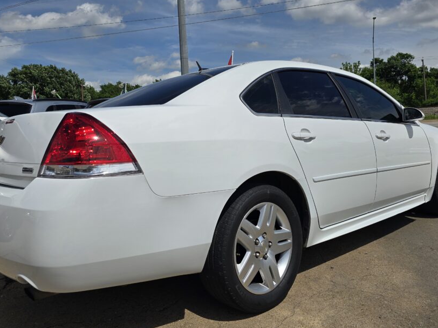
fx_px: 367
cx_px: 206
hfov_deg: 61.6
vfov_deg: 47.8
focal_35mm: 29
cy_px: 125
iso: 12
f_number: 1.7
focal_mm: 6.3
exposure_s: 1/2352
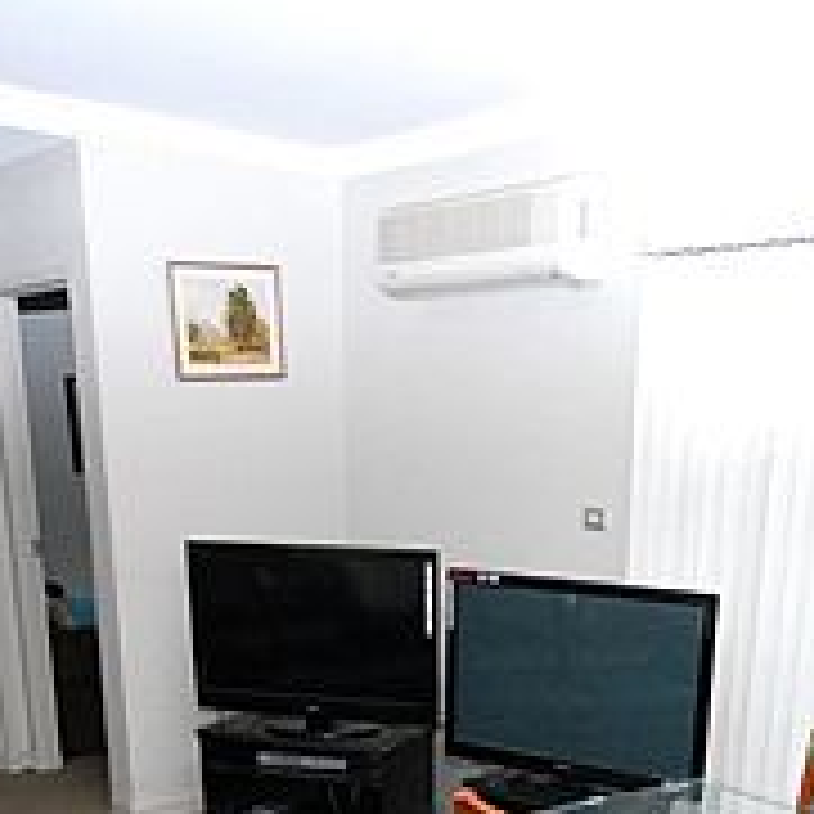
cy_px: 917
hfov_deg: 37.3
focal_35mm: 45
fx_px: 1197
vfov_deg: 32.5
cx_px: 504
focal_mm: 10
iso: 800
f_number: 4
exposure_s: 1/60
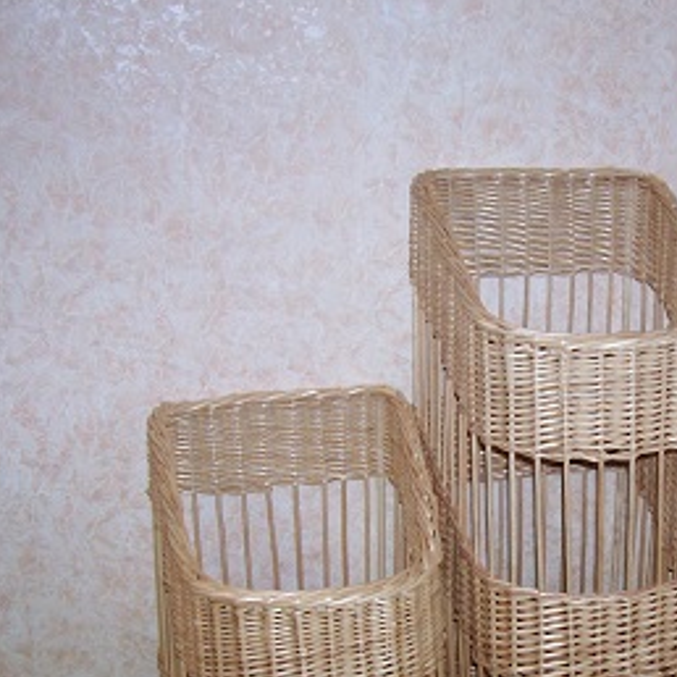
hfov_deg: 27.1
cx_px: 563
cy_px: 470
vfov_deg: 27.5
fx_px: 1372
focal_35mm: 62
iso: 80
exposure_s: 1/64
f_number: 2.7
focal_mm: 5.6
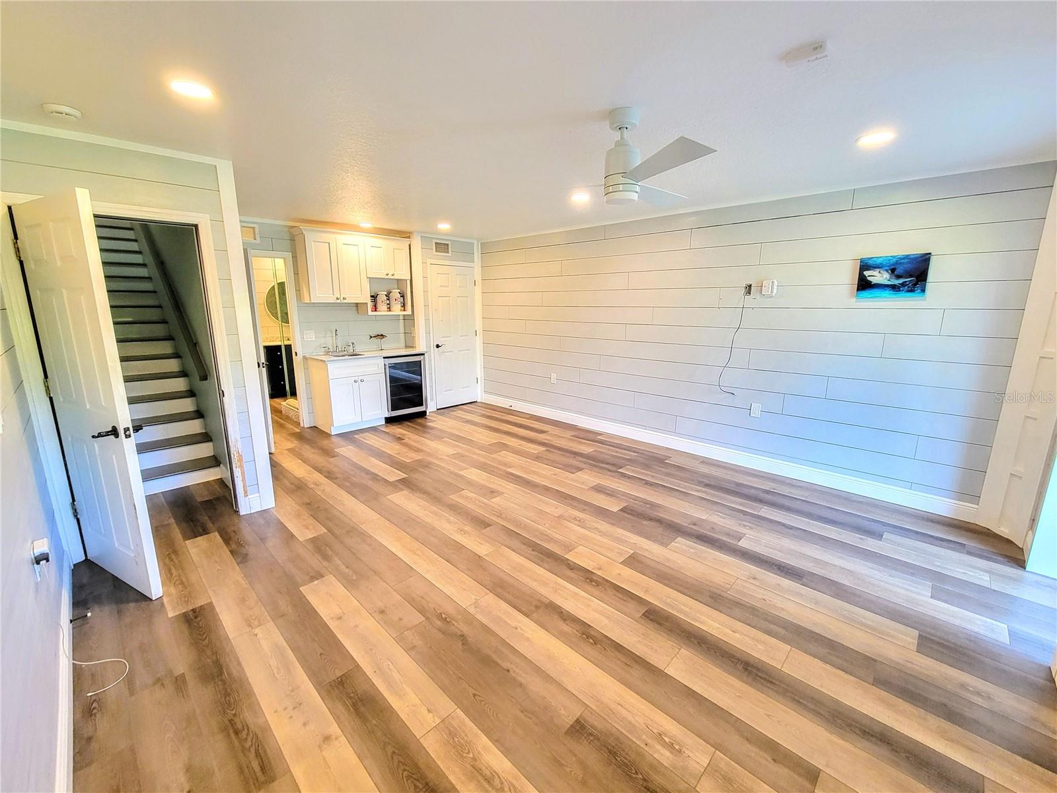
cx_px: 528
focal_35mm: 13
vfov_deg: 89.9
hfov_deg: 106.2
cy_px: 396
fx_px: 397
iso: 200
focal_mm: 2.2
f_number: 2.2
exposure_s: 1/60
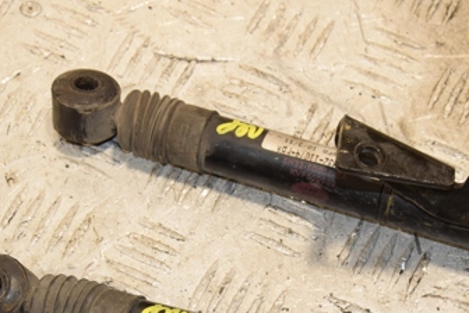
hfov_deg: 17.0
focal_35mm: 120
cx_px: 335
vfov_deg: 11.3
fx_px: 1563
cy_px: 293
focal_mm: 42
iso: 800
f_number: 7.1
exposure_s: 1/200
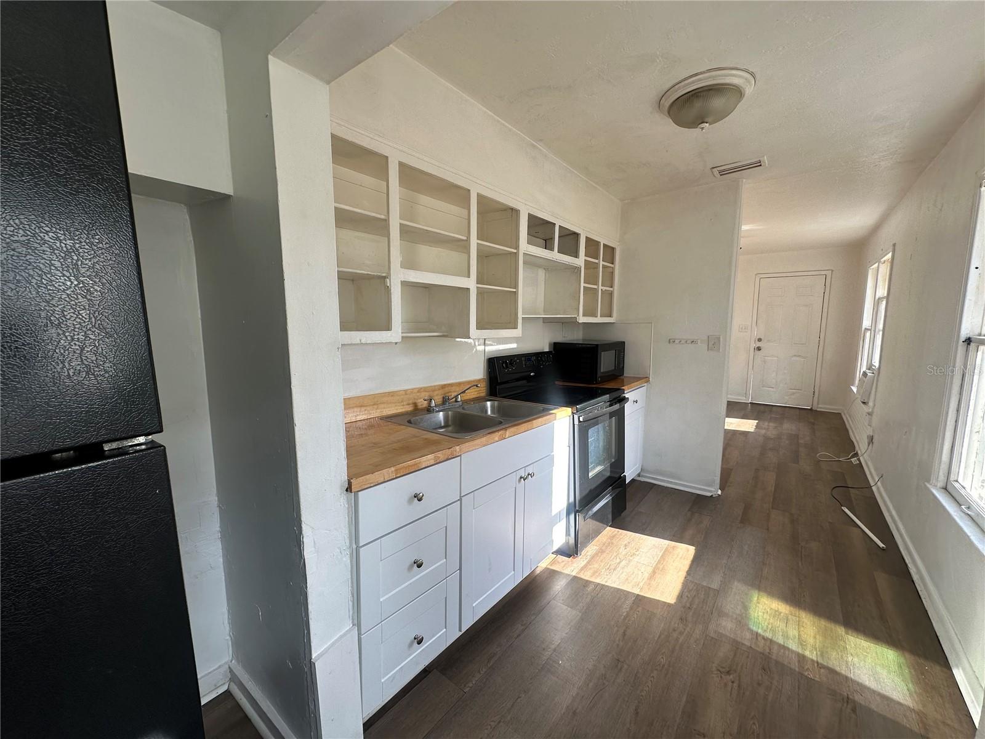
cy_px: 370
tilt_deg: -7.1
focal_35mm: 14
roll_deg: +0.3
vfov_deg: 85.7
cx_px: 492
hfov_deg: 102.1
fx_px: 398
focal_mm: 2.22
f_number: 2.2
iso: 40
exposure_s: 1/165
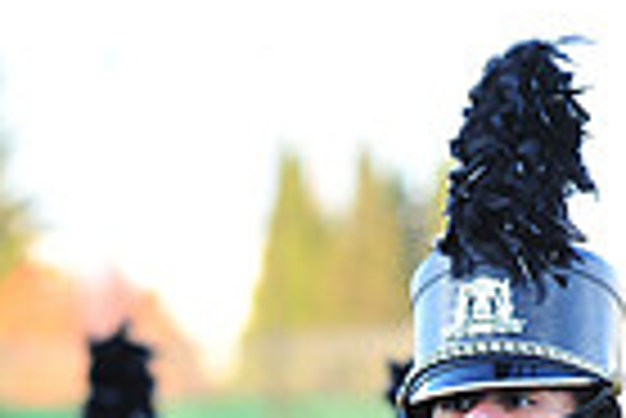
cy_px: 876
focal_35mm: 468
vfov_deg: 2.9
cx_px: 489
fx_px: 8146
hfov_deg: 4.4
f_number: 4
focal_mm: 145
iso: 2000
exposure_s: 1/800
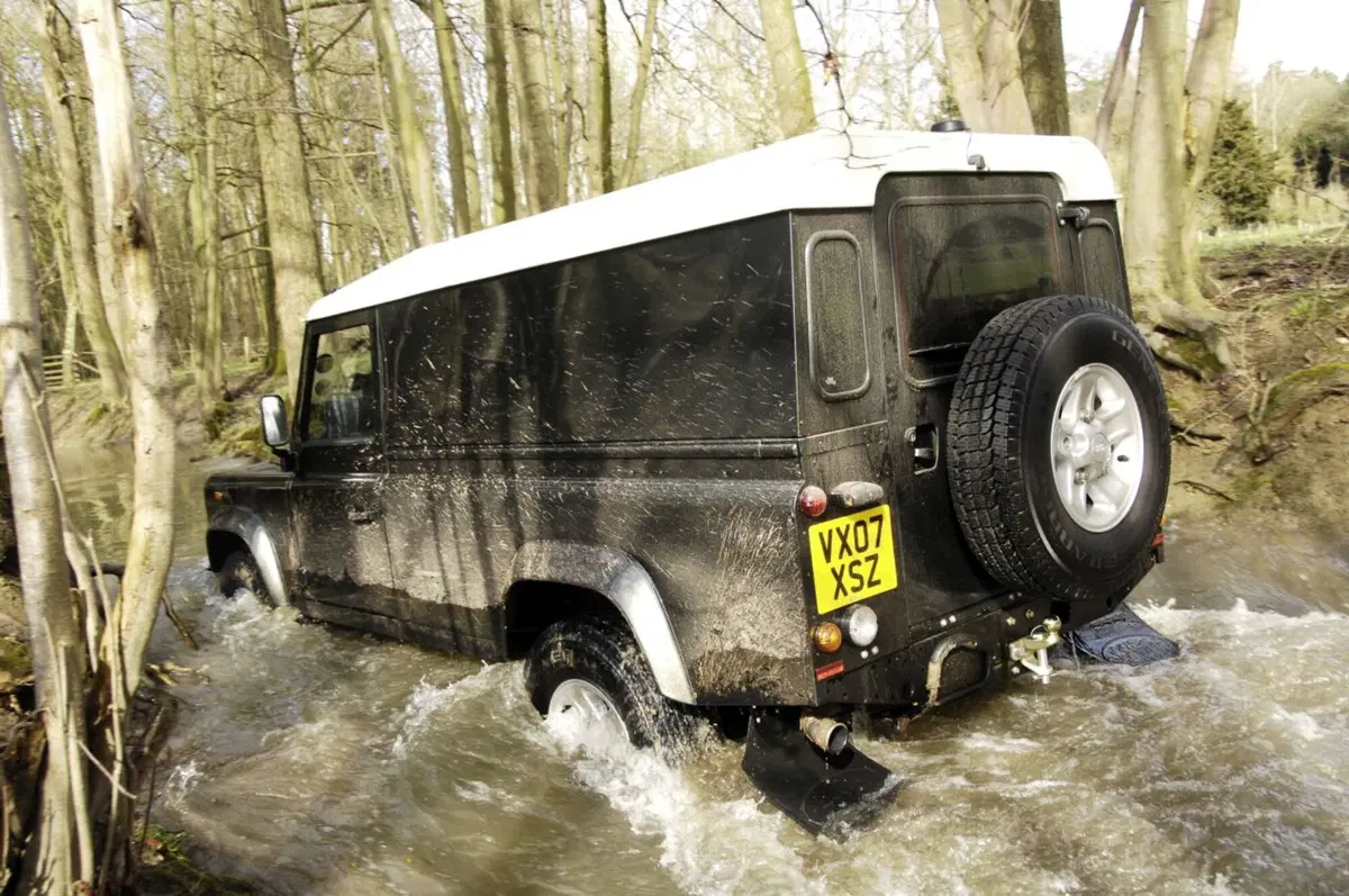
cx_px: 674
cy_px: 448
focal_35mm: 33
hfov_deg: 57.3
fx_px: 1235
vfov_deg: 39.9
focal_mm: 22
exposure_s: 1/160
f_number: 6.3
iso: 400
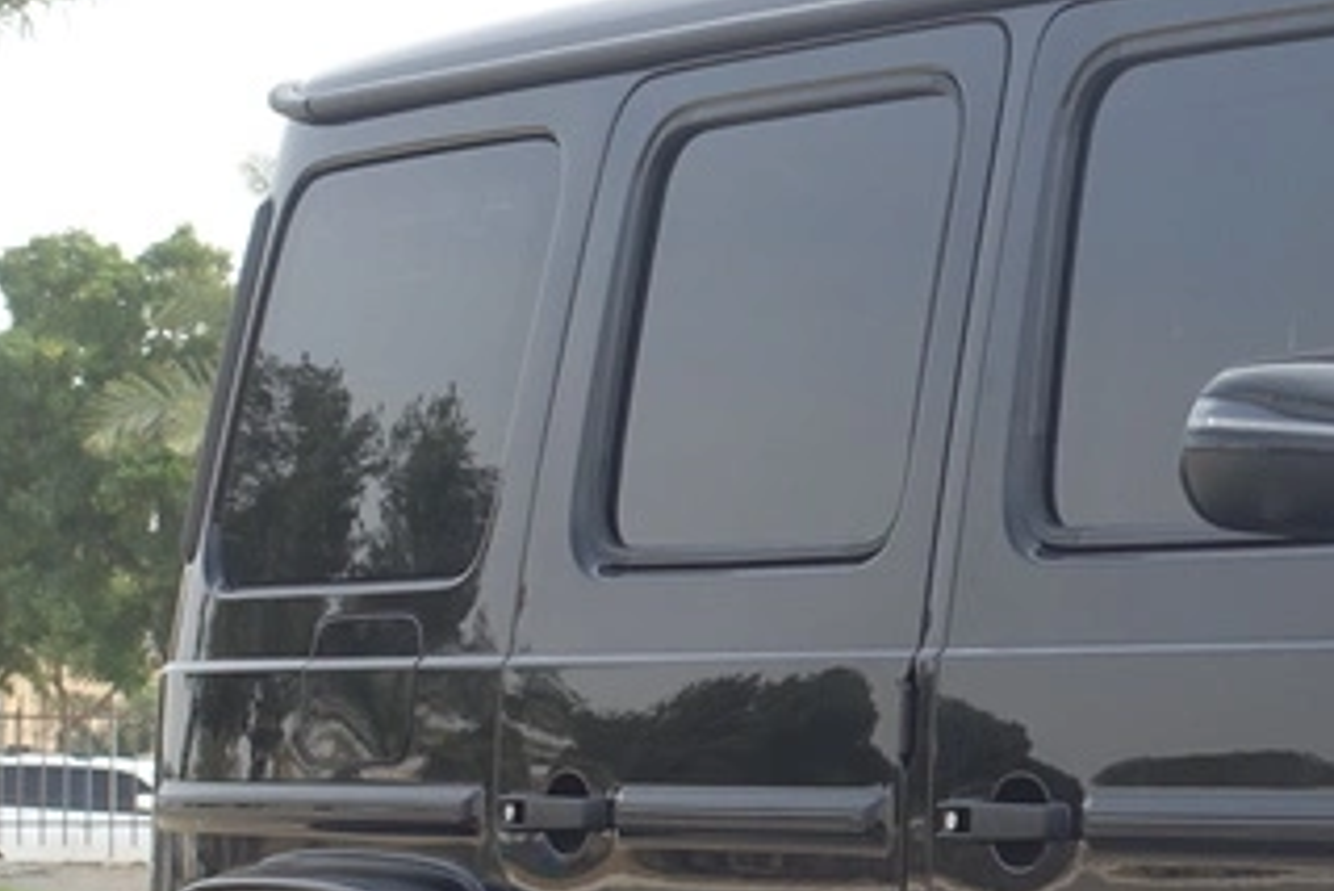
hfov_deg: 12.4
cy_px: 899
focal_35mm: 157
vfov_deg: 8.7
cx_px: 2018
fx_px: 5820
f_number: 5.6
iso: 125
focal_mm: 17.9
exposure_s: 1/160
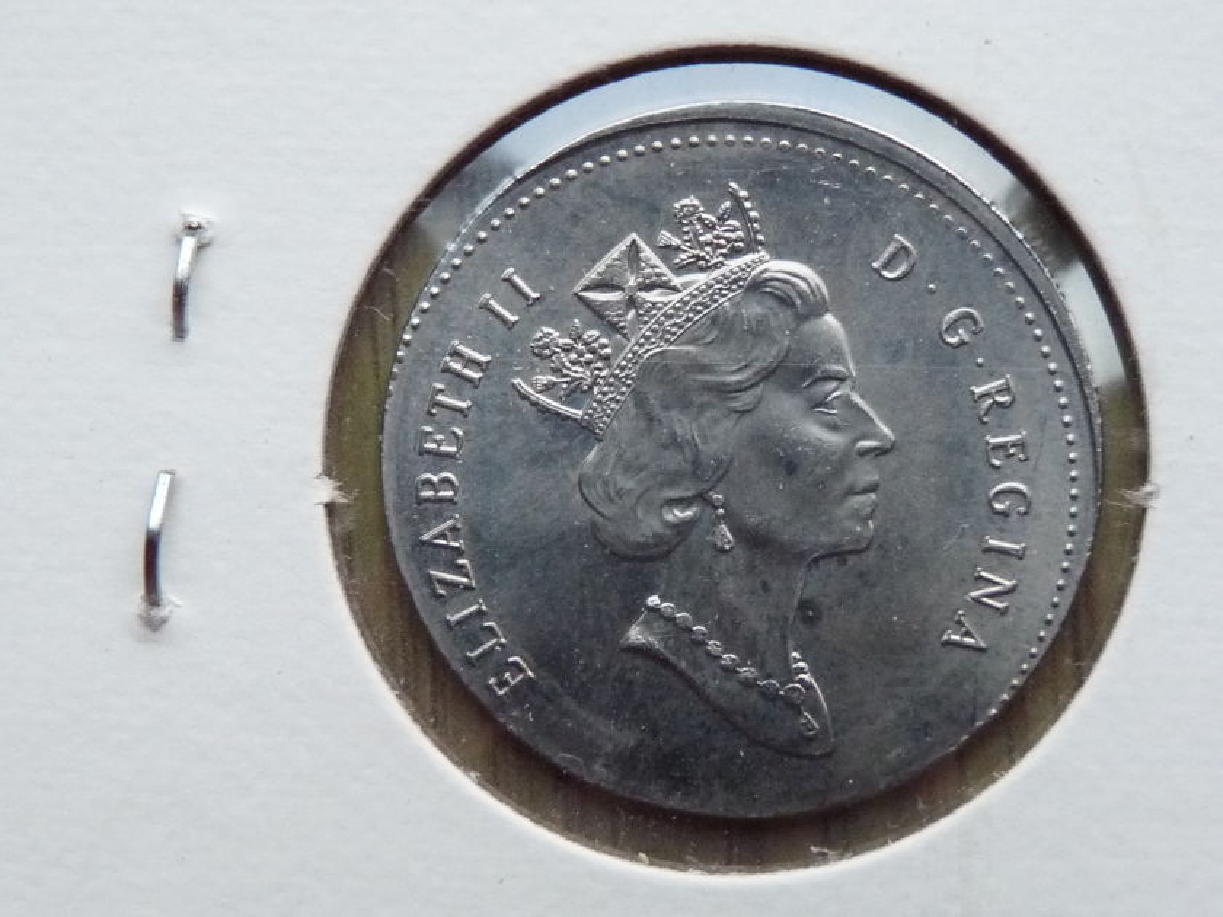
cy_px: 458
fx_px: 3922
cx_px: 612
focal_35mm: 111
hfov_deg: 17.7
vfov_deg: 13.3
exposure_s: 1/30
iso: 400
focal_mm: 11.1
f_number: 3.4
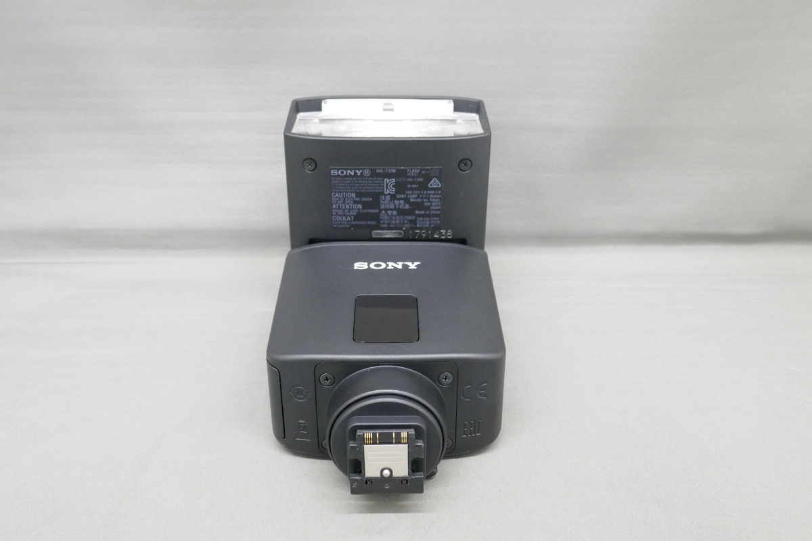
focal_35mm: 34
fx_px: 767
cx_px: 406
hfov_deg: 55.8
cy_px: 270
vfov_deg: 38.9
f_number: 5.6
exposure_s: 1/25
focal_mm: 12.3
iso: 1600
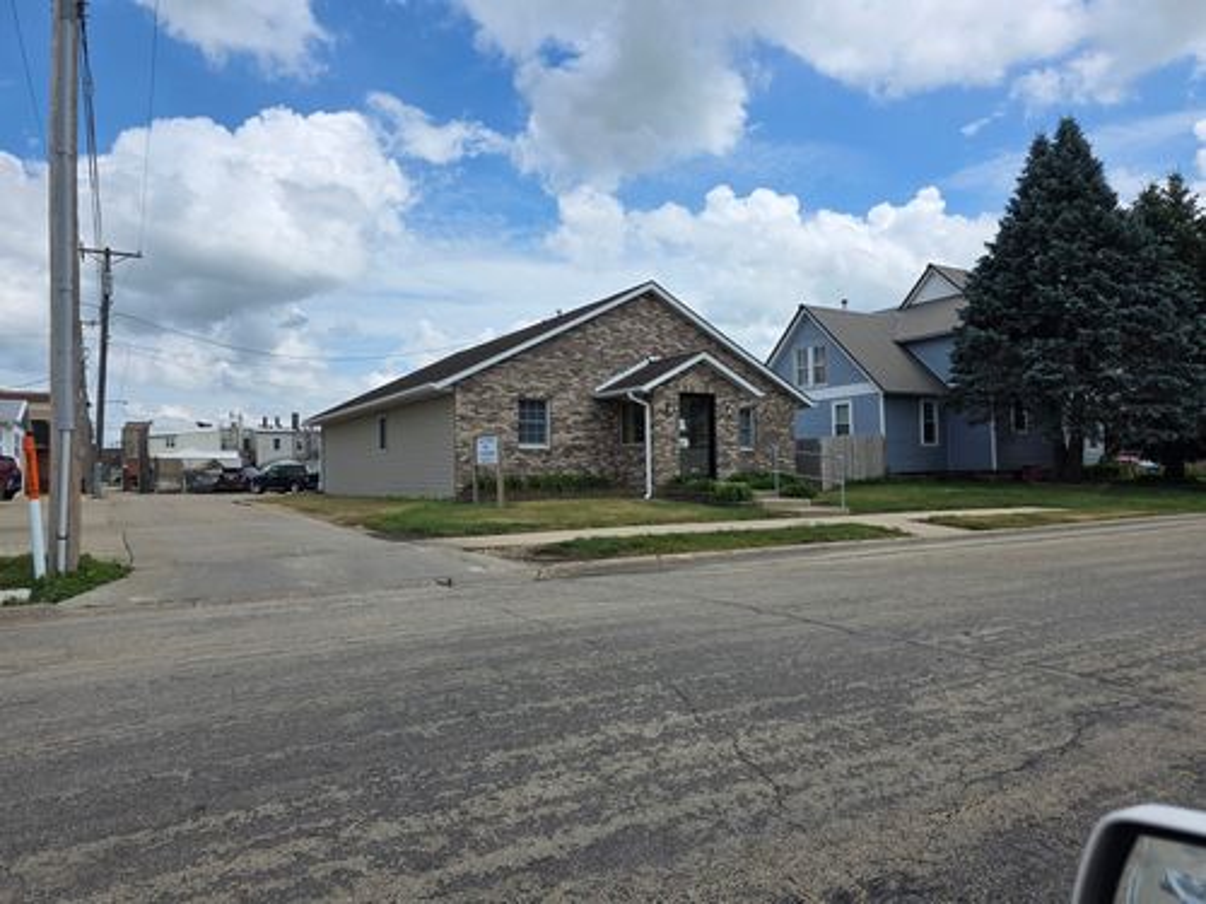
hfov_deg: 73.9
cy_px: 452
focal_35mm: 23
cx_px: 603
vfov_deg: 58.9
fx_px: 801
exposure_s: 1/7061
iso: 80
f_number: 1.7
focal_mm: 6.3
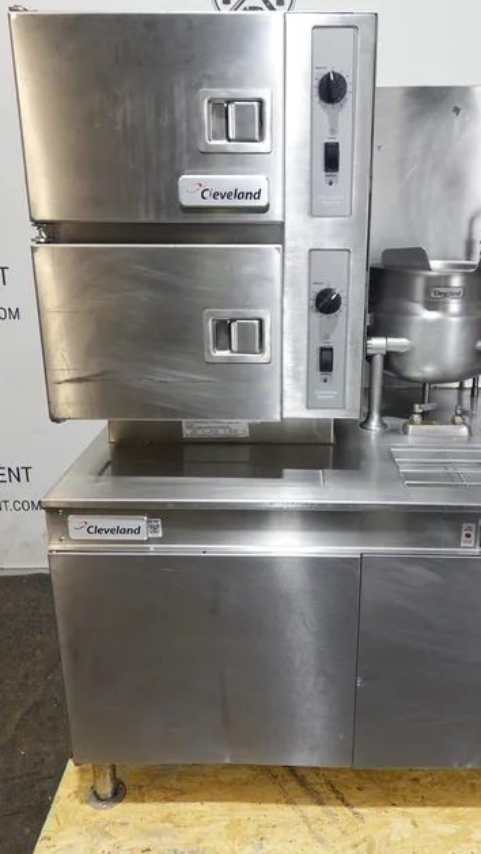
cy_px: 425
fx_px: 680
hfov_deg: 38.8
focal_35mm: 30
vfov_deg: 64.3
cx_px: 291
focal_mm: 9
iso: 320
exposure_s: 1/30
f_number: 3.5
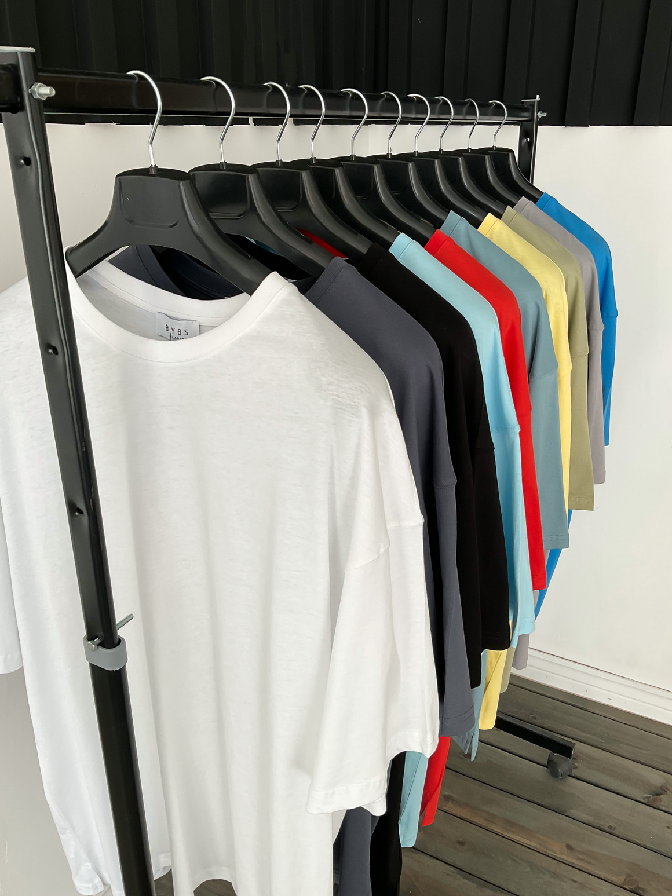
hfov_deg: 46.8
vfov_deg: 60.0
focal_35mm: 30
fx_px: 777
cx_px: 343
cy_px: 447
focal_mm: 3
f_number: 1.8
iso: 20
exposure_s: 1/120
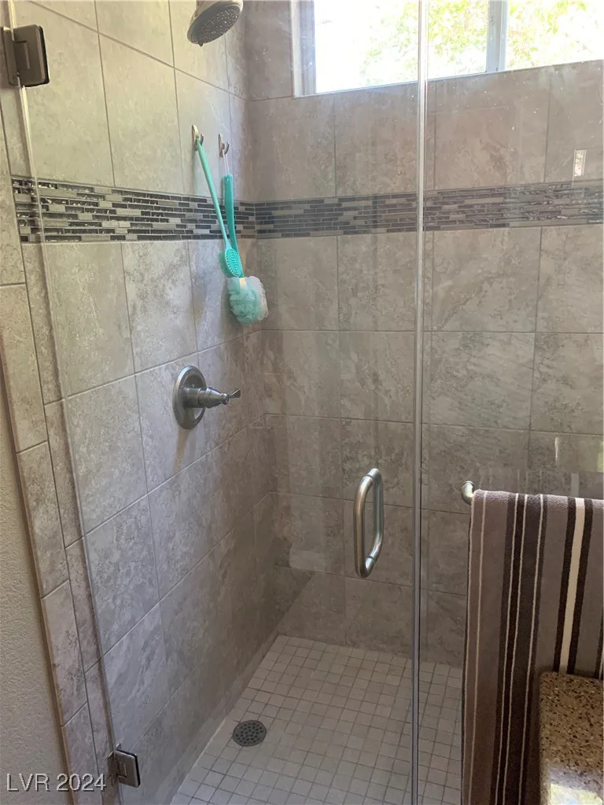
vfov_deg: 67.3
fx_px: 605
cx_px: 302
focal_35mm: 26
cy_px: 402
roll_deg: +1.4
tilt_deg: -15.1
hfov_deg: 53.1
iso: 320
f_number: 1.8
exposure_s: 1/60
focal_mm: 4.25
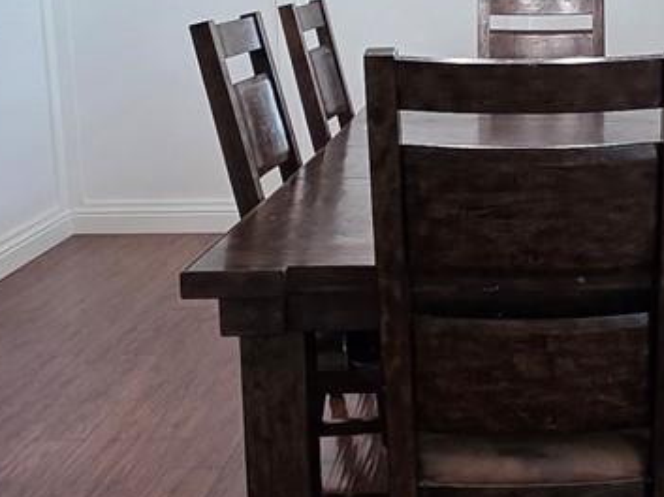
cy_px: 175
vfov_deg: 24.7
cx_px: 574
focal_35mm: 59
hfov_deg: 31.5
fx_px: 1131
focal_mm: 2.2
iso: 125
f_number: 1.9
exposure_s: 1/120
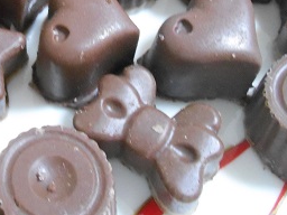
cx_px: 21
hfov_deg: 28.5
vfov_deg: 21.5
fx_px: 539
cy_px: -19
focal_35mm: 65
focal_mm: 4.7
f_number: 3.4
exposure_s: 1/10
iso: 800
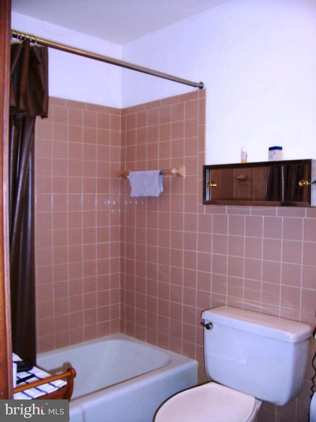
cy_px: 211
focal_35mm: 34
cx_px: 158
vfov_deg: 54.0
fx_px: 414
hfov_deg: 41.8
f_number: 2.7
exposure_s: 1/60
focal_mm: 5.6
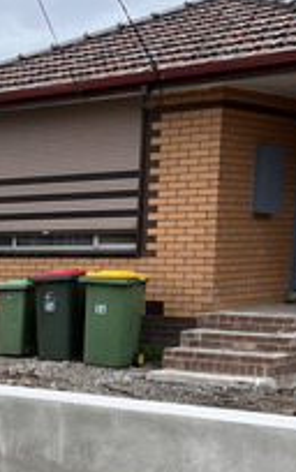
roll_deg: +0.7
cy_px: 389
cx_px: -197
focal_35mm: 81
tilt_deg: -7.7
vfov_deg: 25.0
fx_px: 1043
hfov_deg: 14.6
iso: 50
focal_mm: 5.1
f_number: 1.6
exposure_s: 1/1721
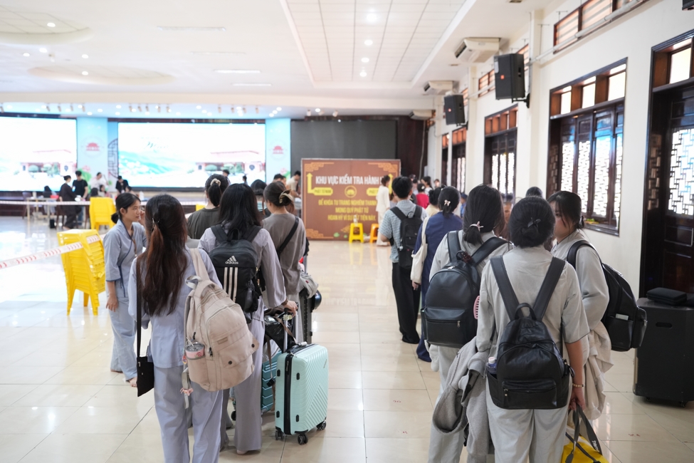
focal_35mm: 36
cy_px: 232
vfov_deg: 36.9
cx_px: 347
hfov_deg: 53.1
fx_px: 694
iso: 2500
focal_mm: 36
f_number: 2.8
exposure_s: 1/100
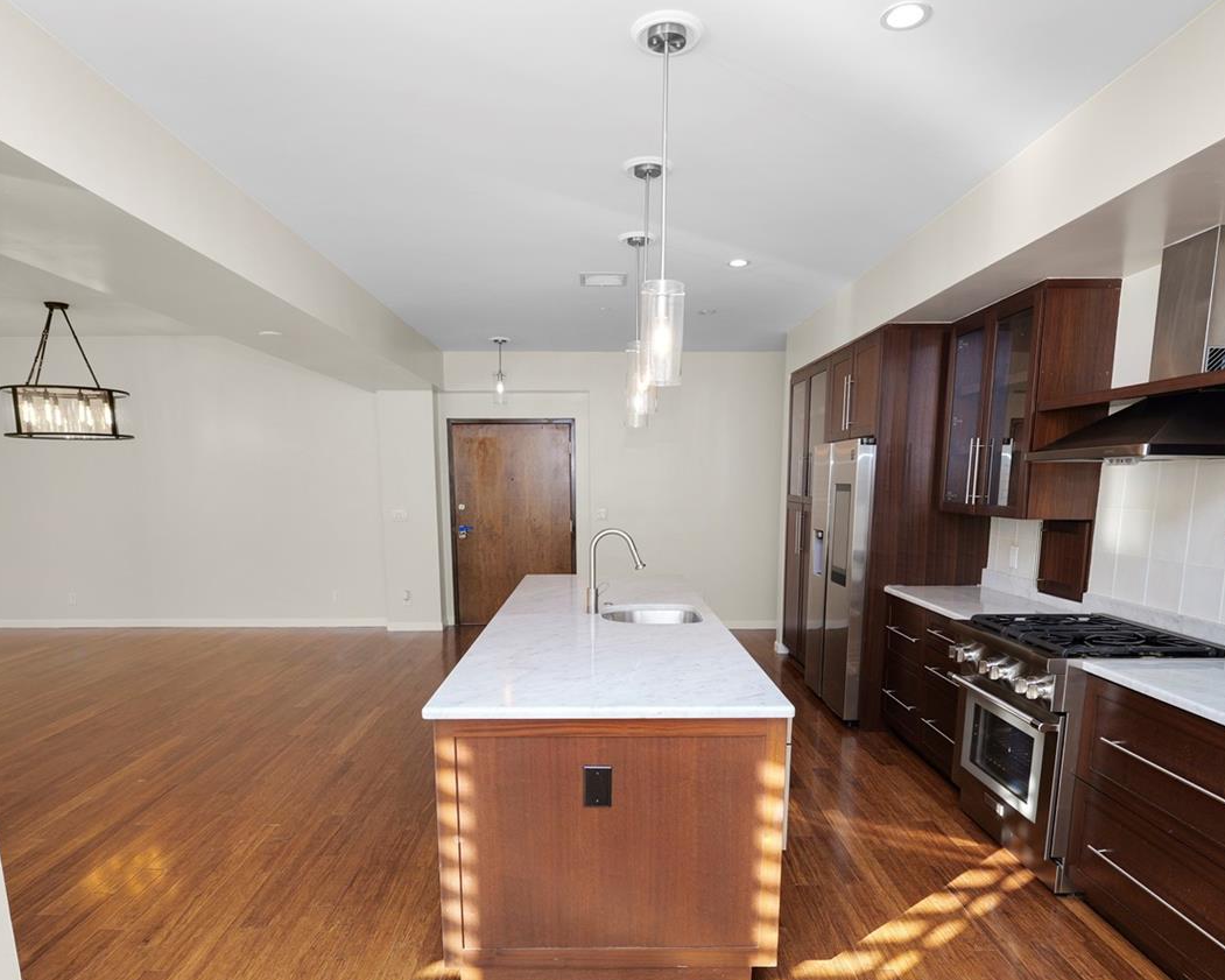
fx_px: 725
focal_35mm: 20
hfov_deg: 80.4
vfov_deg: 67.1
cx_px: 608
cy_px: 612
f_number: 5.6
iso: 400
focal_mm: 14
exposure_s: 1/50
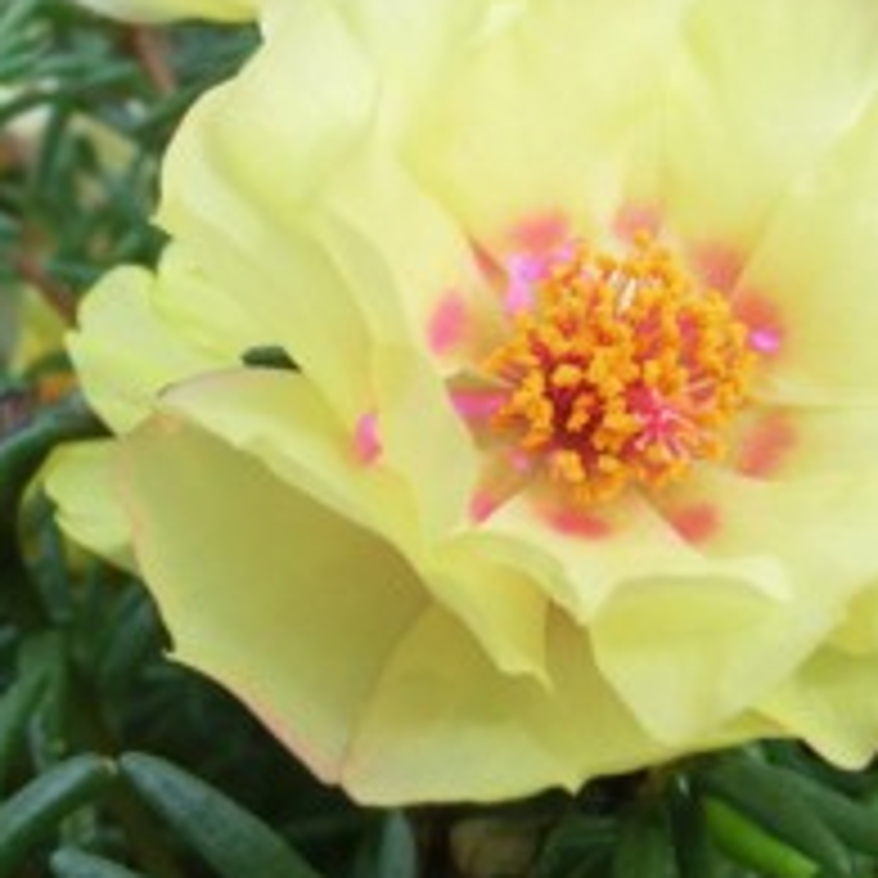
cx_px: 599
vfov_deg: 22.7
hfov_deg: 22.6
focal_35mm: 76
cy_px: 369
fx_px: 2181
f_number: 10.3
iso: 100
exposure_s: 1/60
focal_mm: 7.38
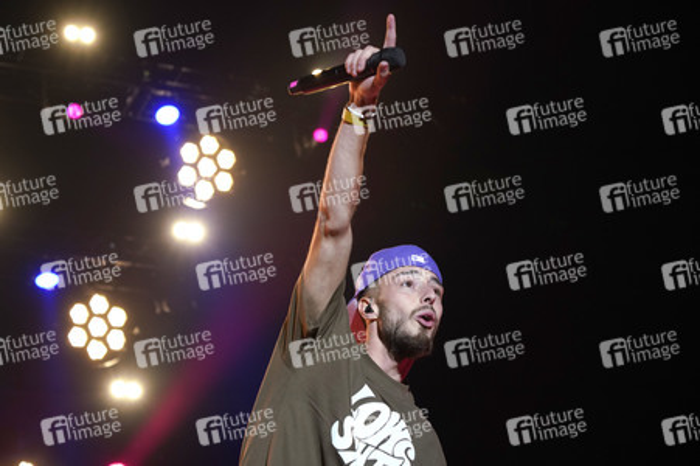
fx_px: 1243
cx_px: 350
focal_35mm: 64
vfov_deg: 21.2
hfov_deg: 31.4
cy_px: 233
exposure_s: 1/250
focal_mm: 64
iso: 2000
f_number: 4.5
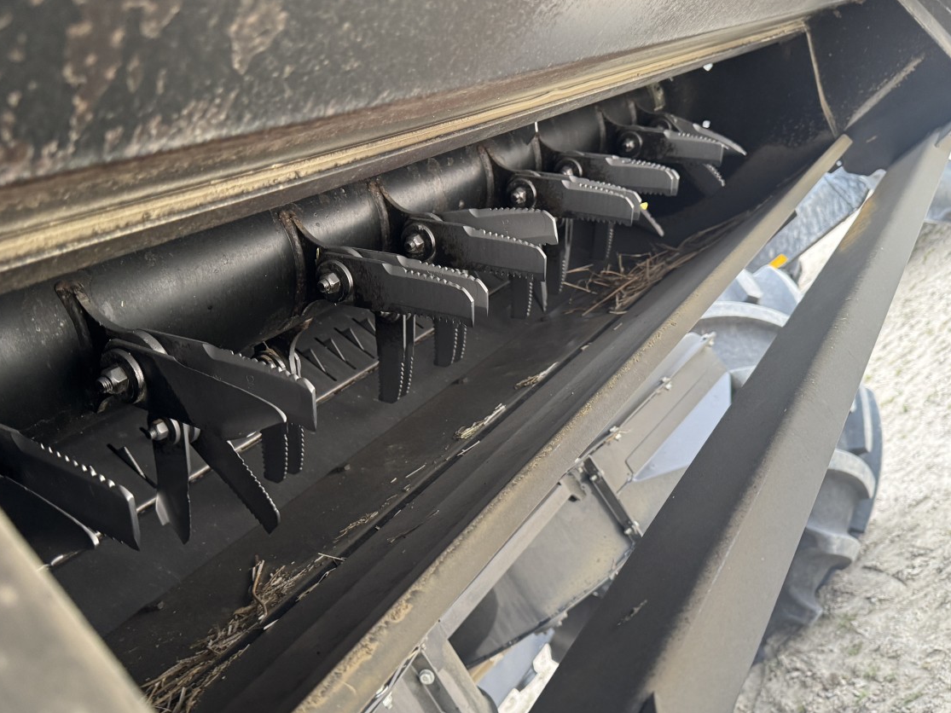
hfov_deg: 58.2
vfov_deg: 45.4
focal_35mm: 31
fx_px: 852
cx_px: 426
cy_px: 372
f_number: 1.78
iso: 320
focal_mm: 6.76
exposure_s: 1/60
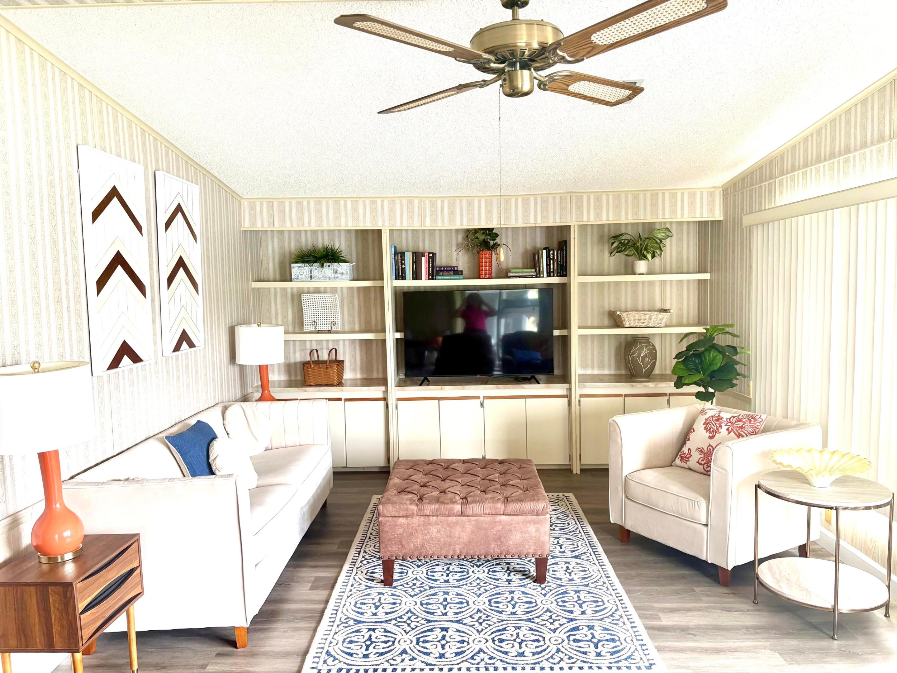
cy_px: 336
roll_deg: +1.9
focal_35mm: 26
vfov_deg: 53.1
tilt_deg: -4.3
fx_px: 674
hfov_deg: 67.3
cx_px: 448
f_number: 1.6
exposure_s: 1/60
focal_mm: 5.96
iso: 125
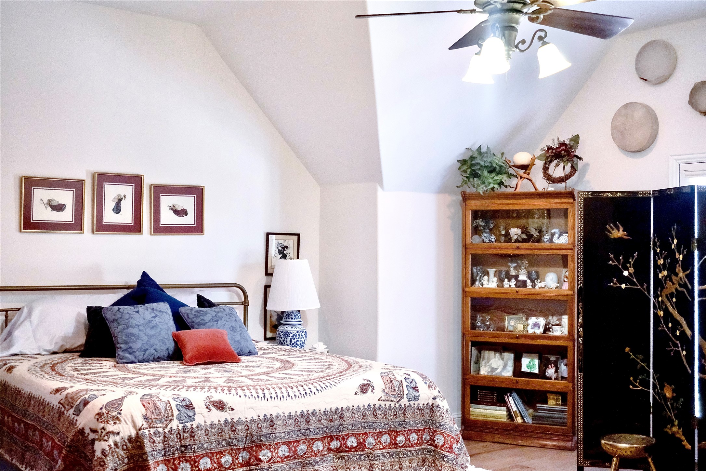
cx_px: 353
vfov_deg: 32.6
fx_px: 804
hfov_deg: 47.4
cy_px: 236
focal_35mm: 41
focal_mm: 27
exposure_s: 1/400
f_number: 2.8
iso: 4000
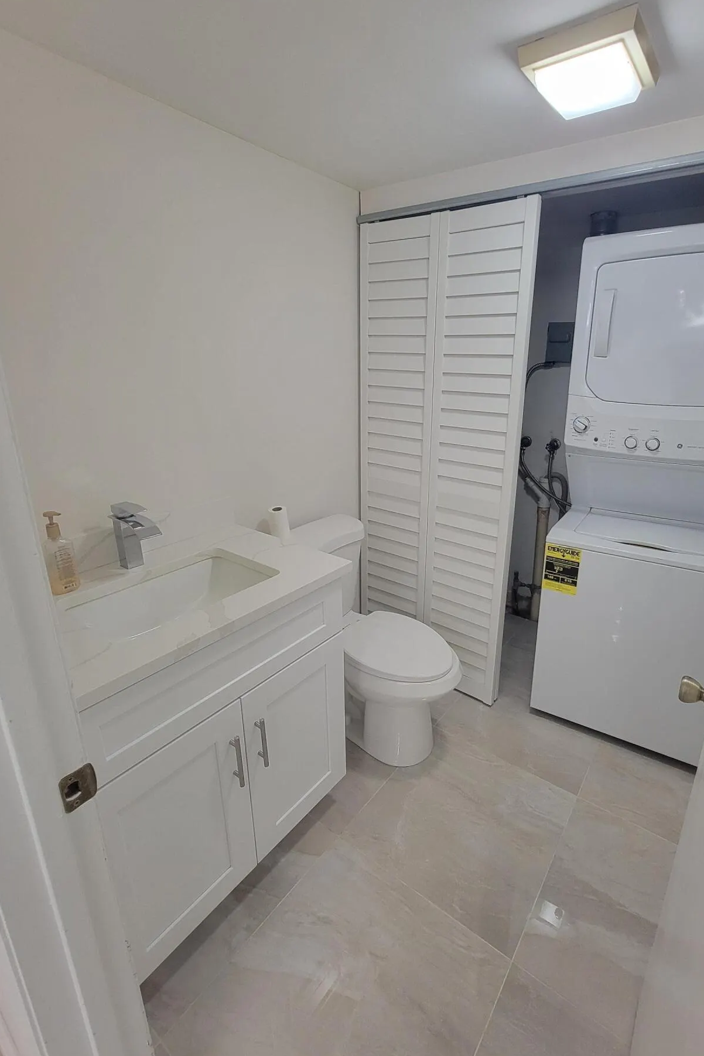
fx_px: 440
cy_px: 513
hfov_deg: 76.6
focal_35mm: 15
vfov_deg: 100.4
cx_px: 416
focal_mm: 2.2
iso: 320
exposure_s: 1/60
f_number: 2.2
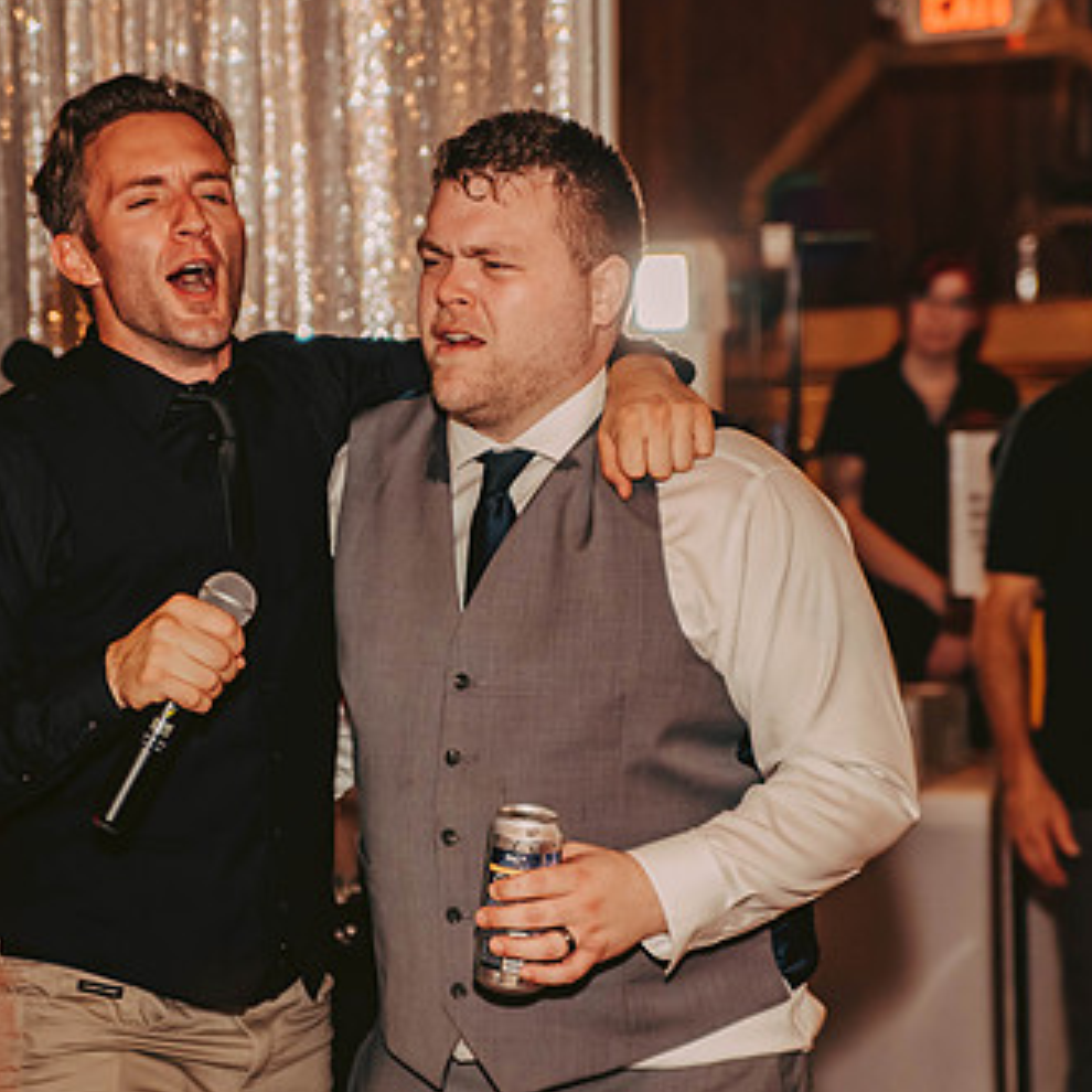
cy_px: 620
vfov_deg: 15.6
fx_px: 3997
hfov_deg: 15.5
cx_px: 453
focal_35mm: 112
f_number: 2.8
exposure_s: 1/125
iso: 1250
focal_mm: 75
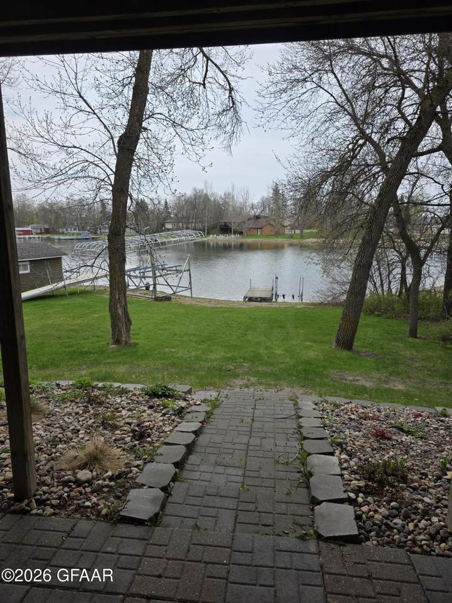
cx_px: 226
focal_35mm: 23
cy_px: 302
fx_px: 400
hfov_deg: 58.9
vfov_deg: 73.9
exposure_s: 1/4539
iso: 80
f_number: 1.7
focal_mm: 6.3
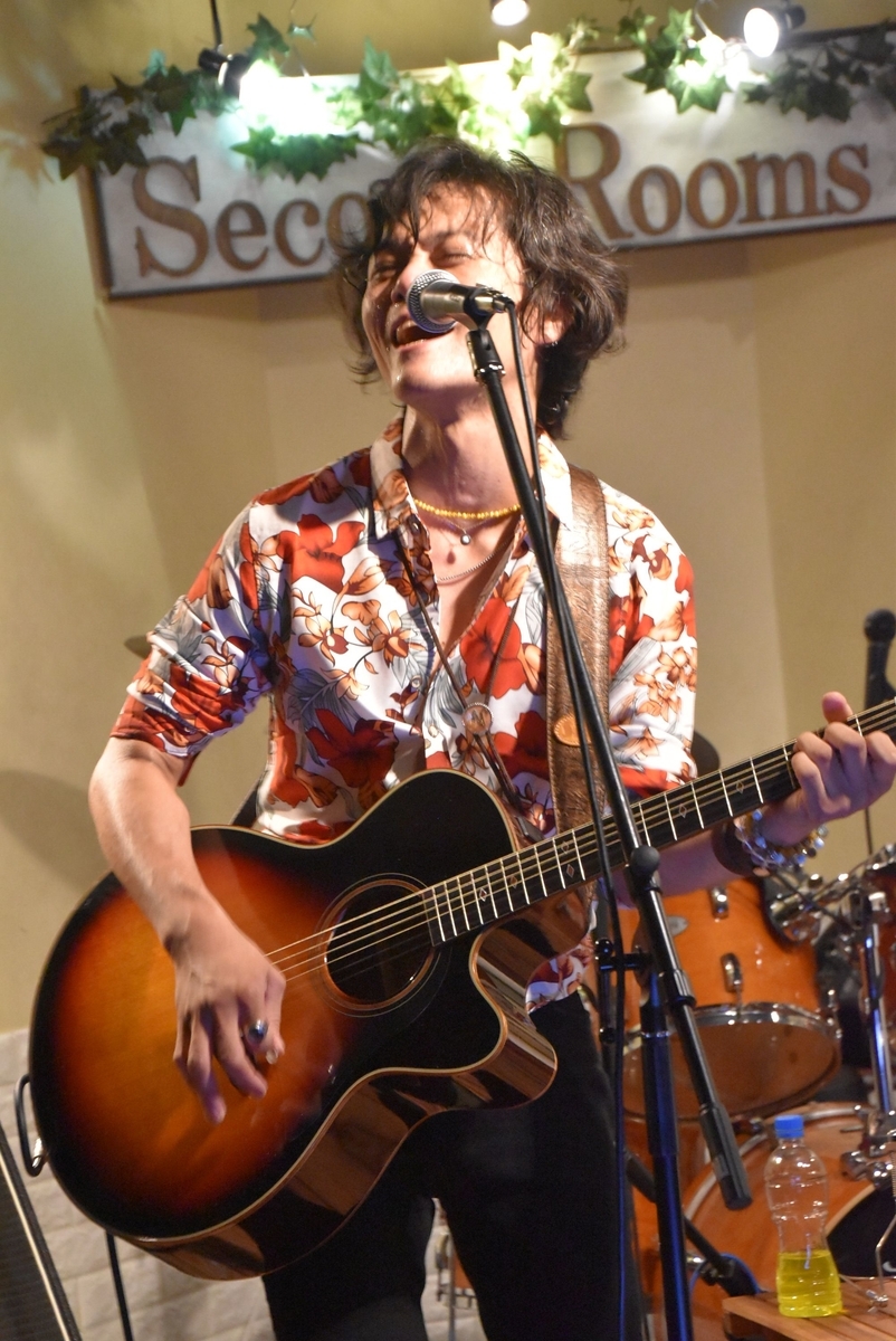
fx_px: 3913
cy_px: 670
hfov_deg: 13.1
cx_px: 448
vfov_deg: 19.4
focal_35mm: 105
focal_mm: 70
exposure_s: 1/60
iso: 6400
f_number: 5.3
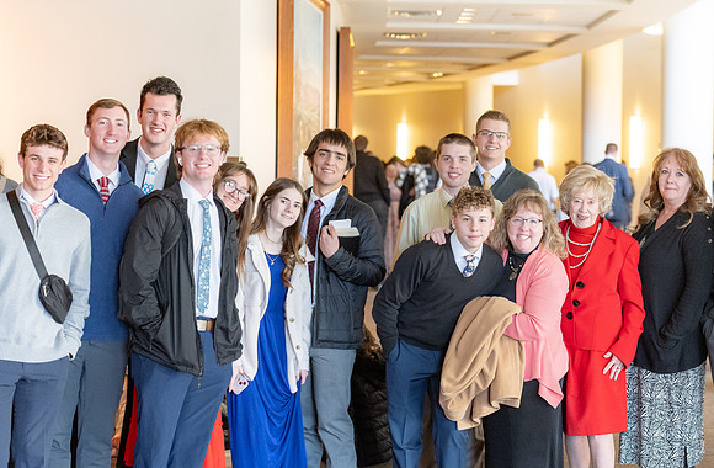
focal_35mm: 93
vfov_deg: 14.5
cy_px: 260
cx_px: 415
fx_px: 1833
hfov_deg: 22.0
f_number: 2.8
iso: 1000
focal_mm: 70
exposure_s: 1/250
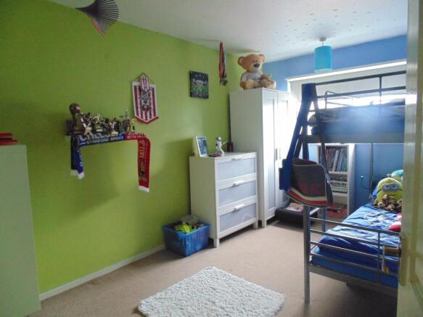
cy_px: 158
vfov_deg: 61.1
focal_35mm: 22
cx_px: 212
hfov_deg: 76.4
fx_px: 269
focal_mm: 4
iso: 400
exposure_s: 1/25
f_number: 3.1
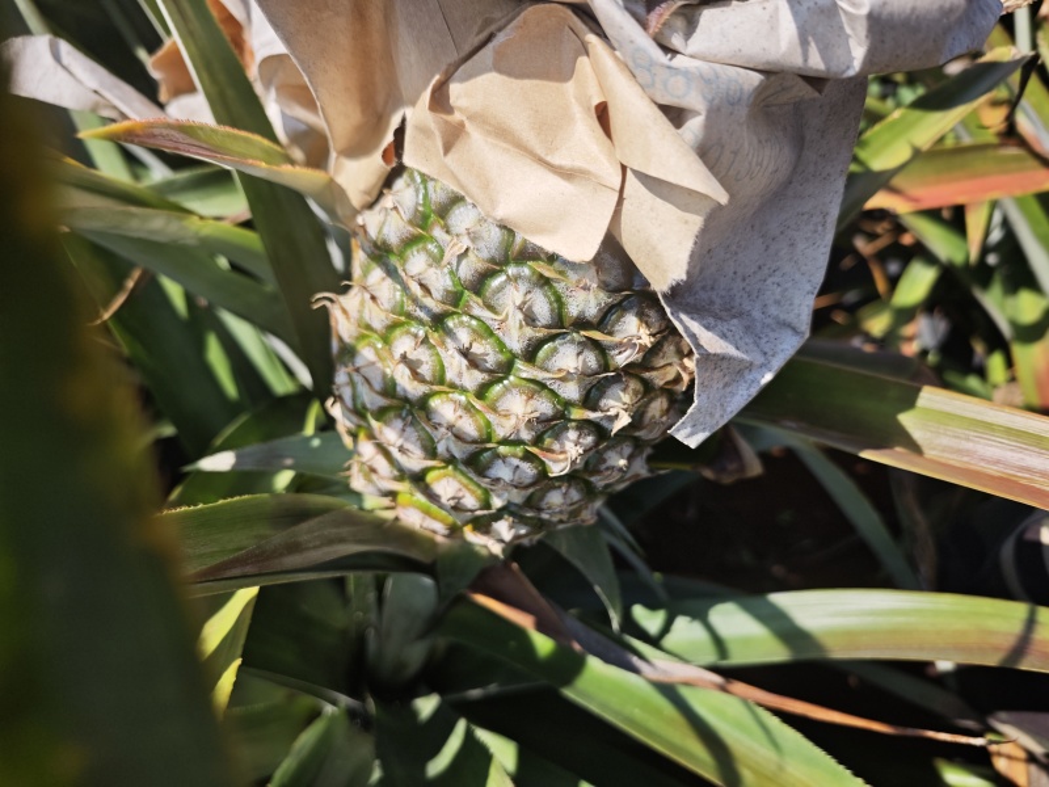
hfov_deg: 73.9
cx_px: 524
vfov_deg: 58.9
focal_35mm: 23
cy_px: 394
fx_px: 697
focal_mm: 6.55
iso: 50
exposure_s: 1/1748
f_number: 1.62
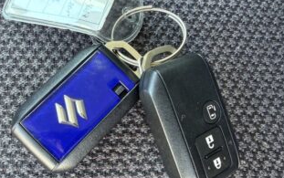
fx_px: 240
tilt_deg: -77.9
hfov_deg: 61.2
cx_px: 135
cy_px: 113
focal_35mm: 31
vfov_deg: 40.4
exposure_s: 1/60
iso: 500
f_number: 2.2
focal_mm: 2.22
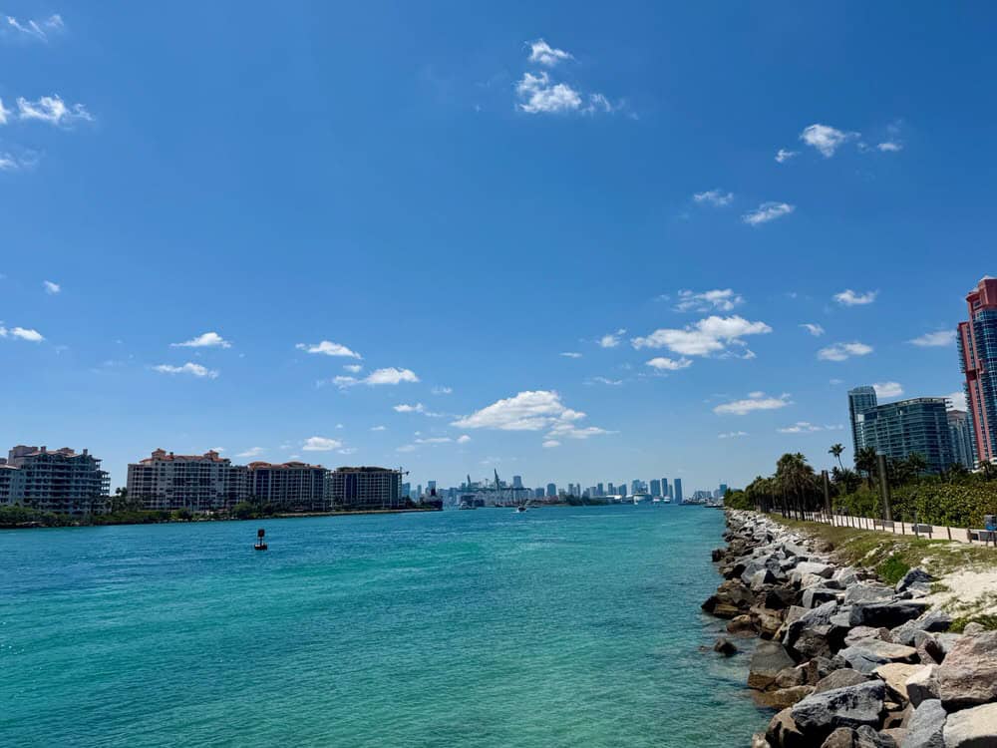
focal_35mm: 24
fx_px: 691
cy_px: 374
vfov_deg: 56.8
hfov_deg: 71.6
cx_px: 498
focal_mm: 6.8
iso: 80
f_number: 1.8
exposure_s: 1/10417
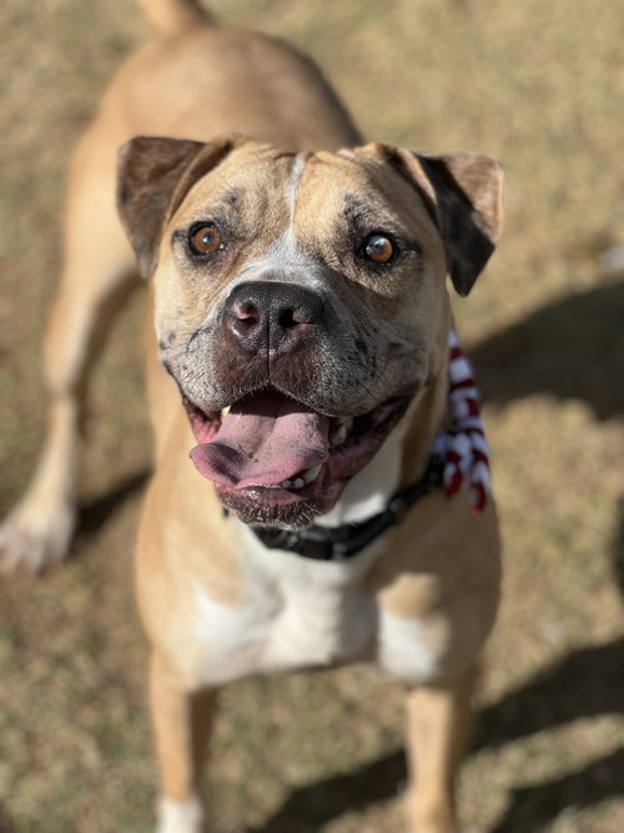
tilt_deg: -40.9
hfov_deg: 19.1
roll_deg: -4.7
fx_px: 1851
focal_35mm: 77
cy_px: 416
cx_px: 312
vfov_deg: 25.3
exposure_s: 1/742
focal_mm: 9
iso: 32
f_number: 2.8
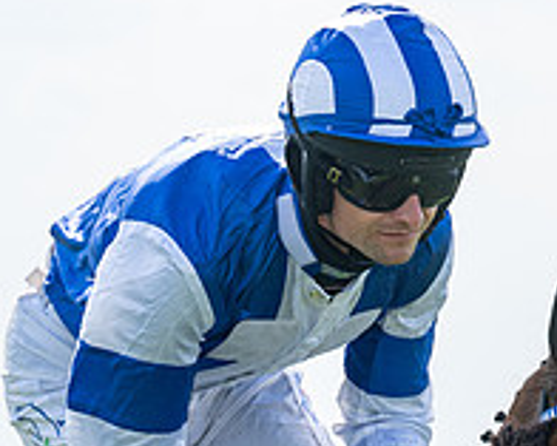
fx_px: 9698
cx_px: 643
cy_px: 508
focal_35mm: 588
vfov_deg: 2.6
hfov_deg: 3.3
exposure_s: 1/1250
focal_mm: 125
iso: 200
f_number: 5
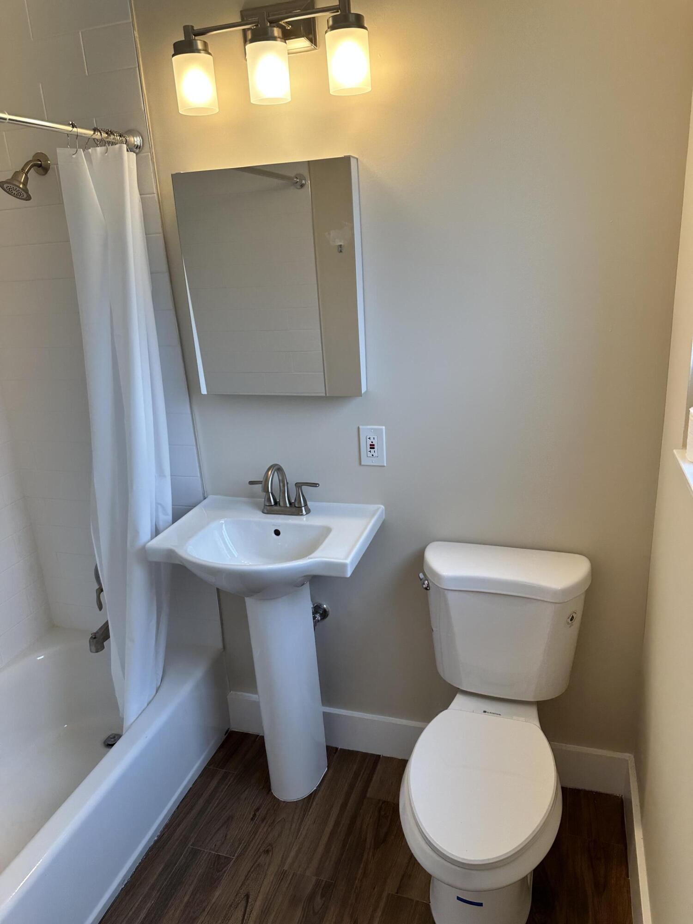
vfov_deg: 71.6
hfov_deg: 56.8
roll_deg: +3.2
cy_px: 462
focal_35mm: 24
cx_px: 346
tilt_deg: -18.6
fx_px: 641
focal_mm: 6.86
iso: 64
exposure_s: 1/189
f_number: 1.78
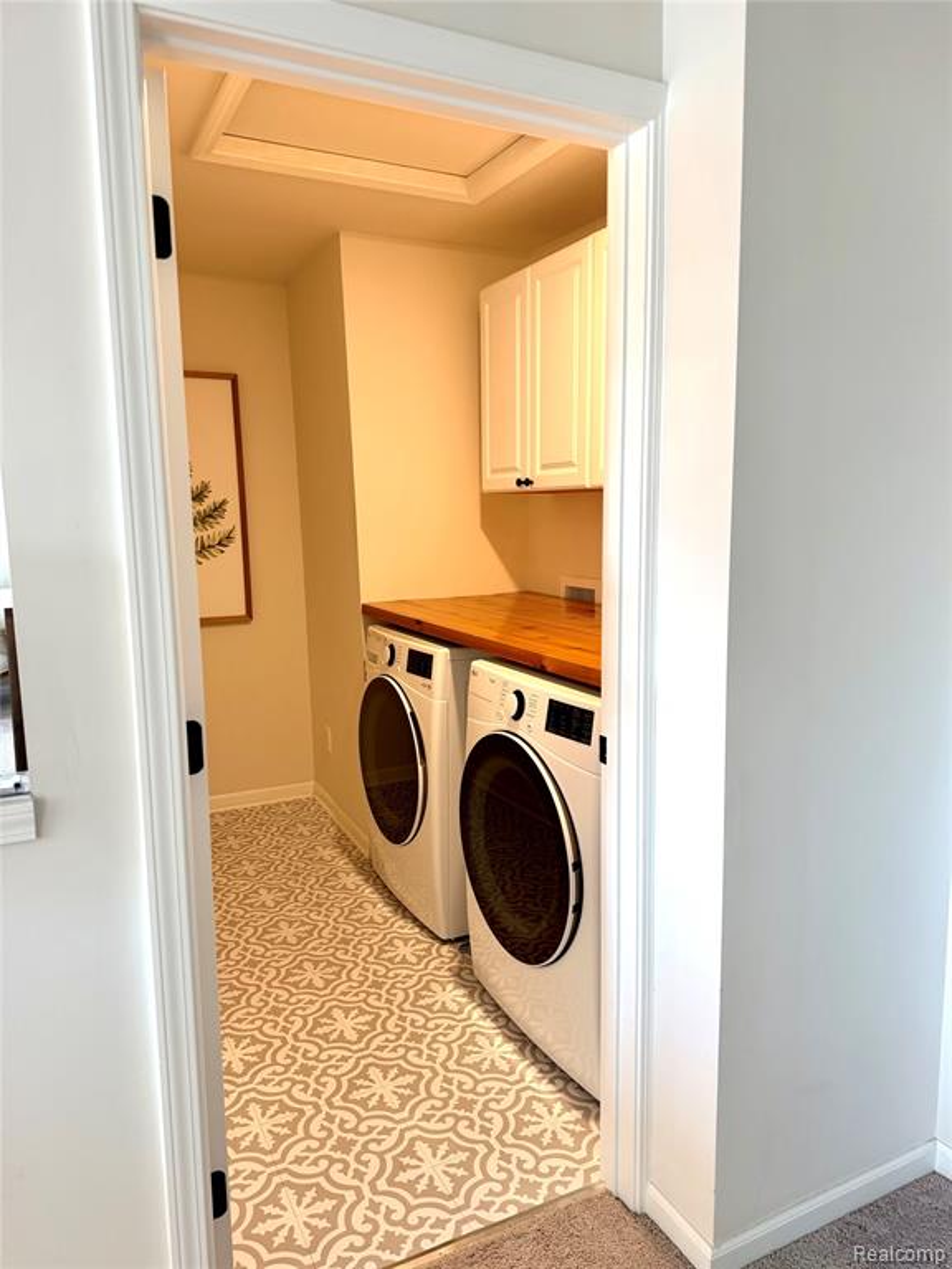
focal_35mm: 24
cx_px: 476
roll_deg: +0.3
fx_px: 880
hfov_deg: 56.8
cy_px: 634
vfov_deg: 71.6
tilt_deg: -8.2
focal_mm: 6.76
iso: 125
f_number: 1.78
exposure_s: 1/60
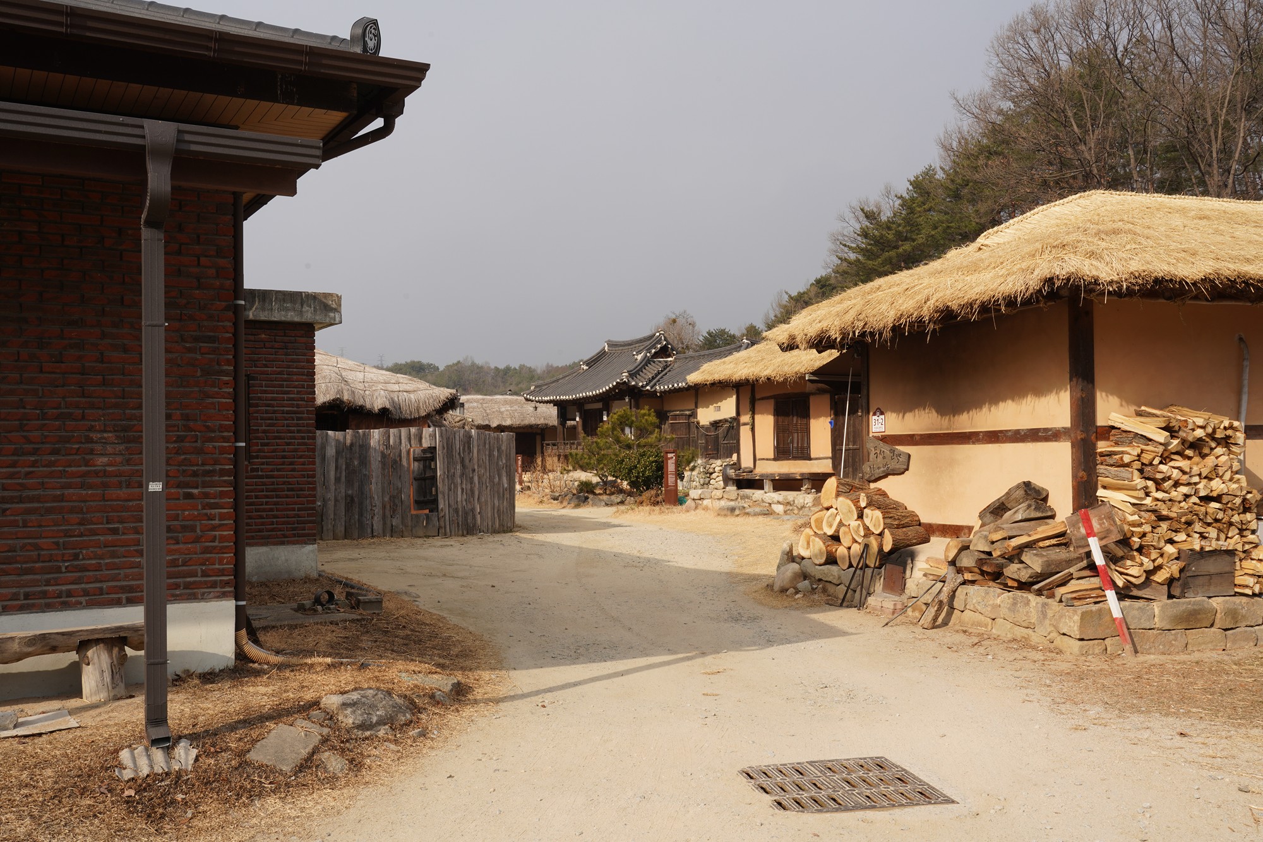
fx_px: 1228
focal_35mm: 35
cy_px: 421
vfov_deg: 37.9
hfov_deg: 54.4
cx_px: 632
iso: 200
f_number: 18
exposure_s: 1/100
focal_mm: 35
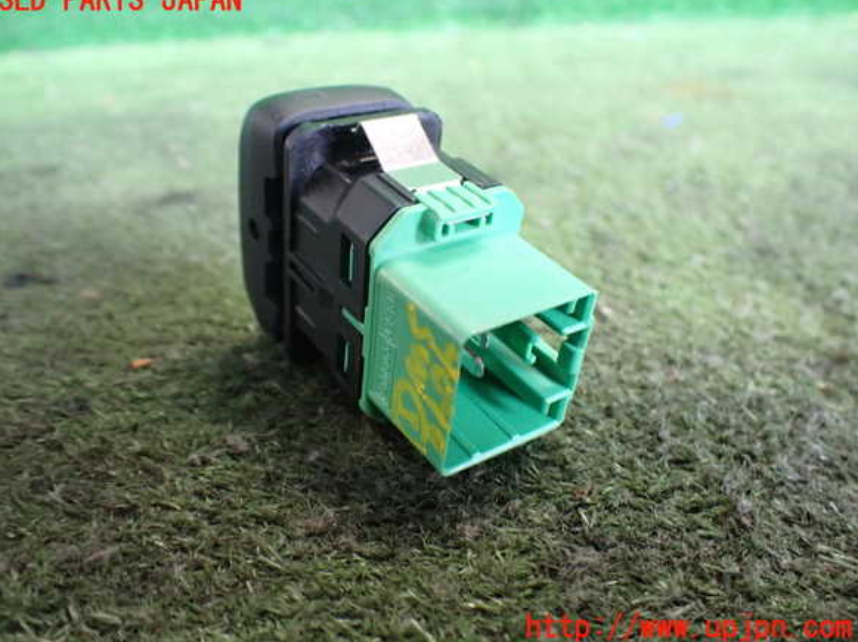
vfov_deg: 45.4
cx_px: 416
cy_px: 314
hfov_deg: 58.4
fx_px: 768
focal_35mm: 31
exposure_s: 1/60
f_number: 2.3
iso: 800
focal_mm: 5.4
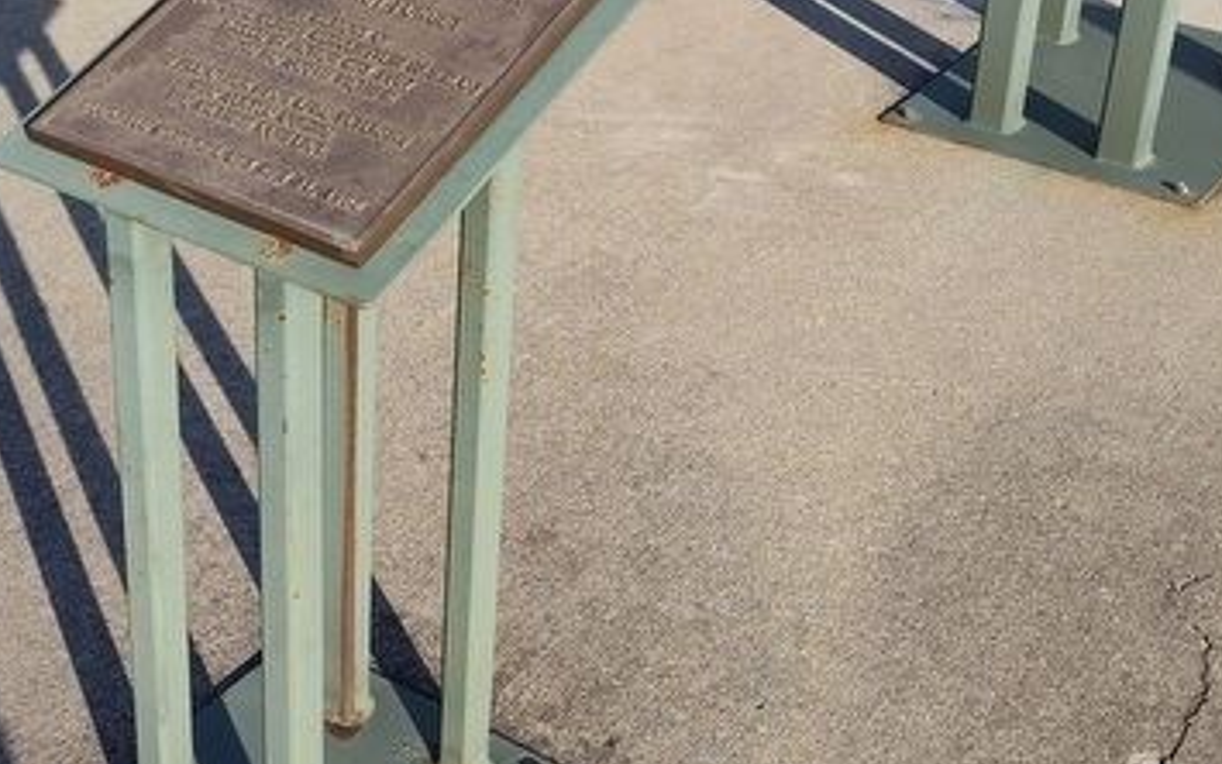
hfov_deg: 36.9
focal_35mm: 55
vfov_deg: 23.5
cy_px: 255
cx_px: 551
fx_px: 1832
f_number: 1.8
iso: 100
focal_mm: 5.56
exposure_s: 1/1800
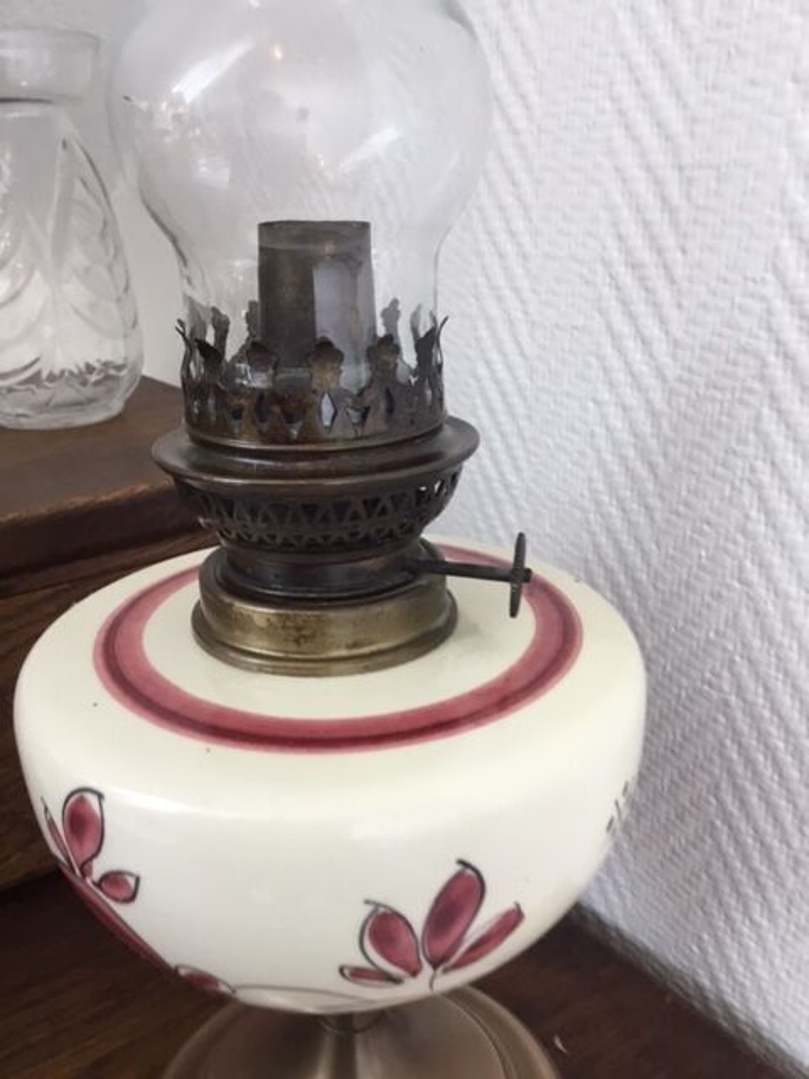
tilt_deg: -22.0
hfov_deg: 45.4
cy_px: 540
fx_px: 966
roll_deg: +2.9
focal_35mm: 31
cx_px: 404
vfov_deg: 58.4
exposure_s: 1/33
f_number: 2.4
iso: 80
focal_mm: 3.3
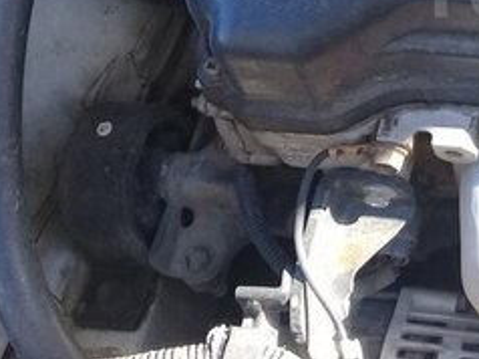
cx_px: 624
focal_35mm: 86
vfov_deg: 16.7
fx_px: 1189
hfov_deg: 20.7
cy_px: -13
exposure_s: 1/122
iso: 50
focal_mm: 3.3
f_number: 2.2
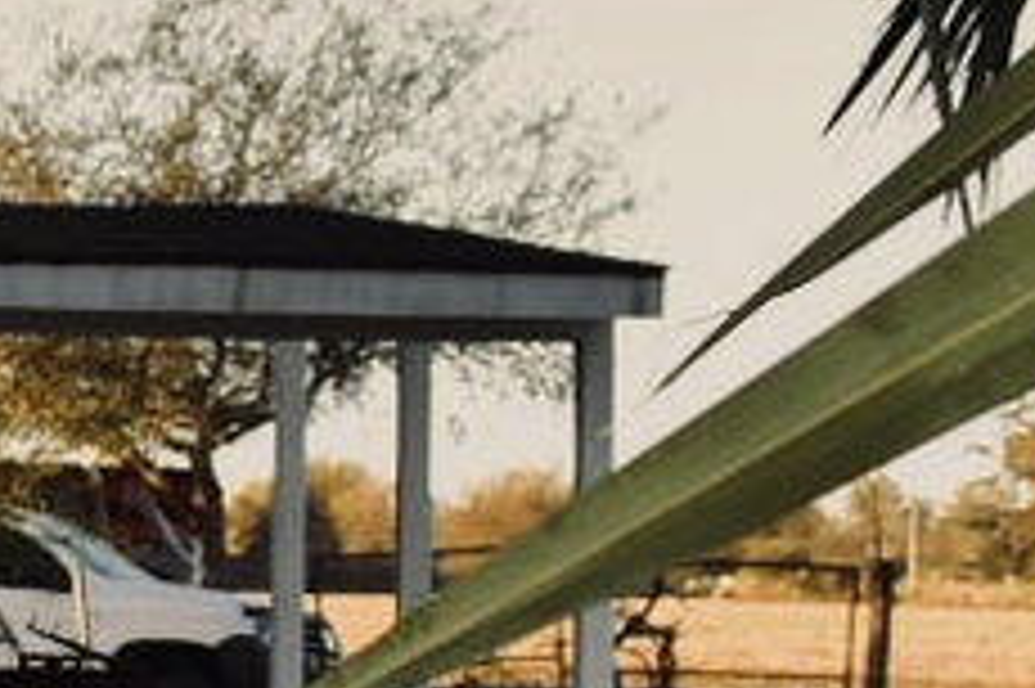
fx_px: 5401
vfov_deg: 7.2
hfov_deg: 10.5
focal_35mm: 188
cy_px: 825
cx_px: -662
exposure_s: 1/125
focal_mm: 18
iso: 110
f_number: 5.6
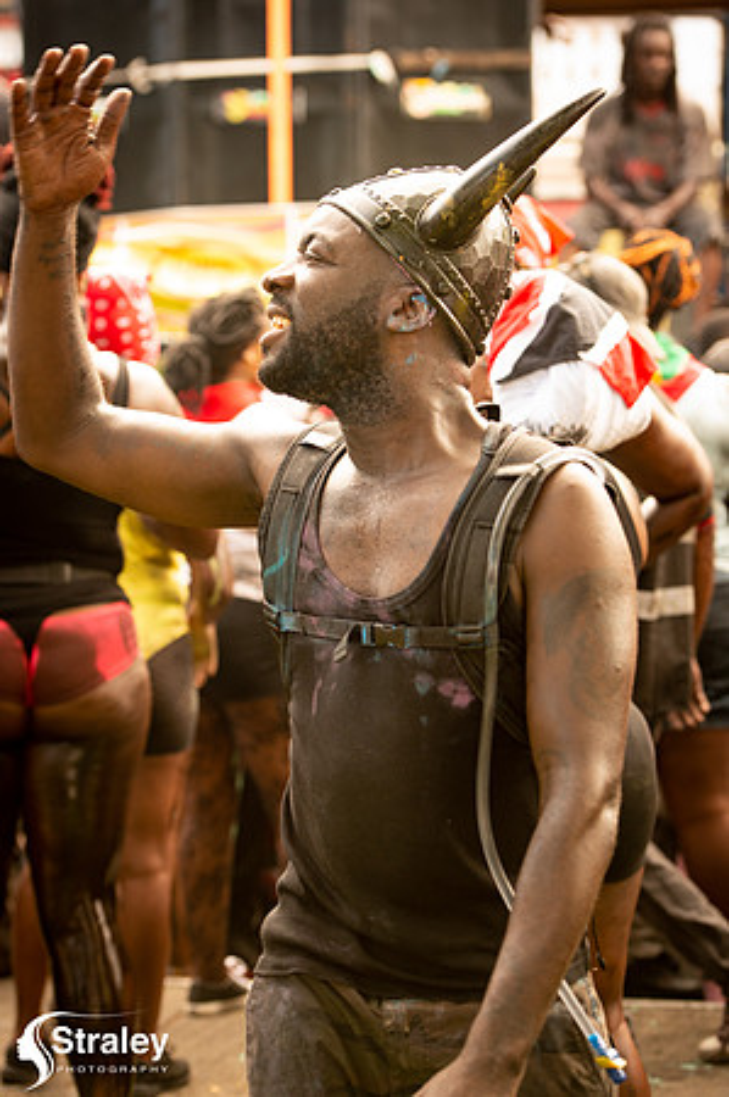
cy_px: 548
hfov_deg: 14.8
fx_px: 2801
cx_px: 364
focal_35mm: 92
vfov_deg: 22.2
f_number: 5
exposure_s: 1/320
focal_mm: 92
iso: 1000
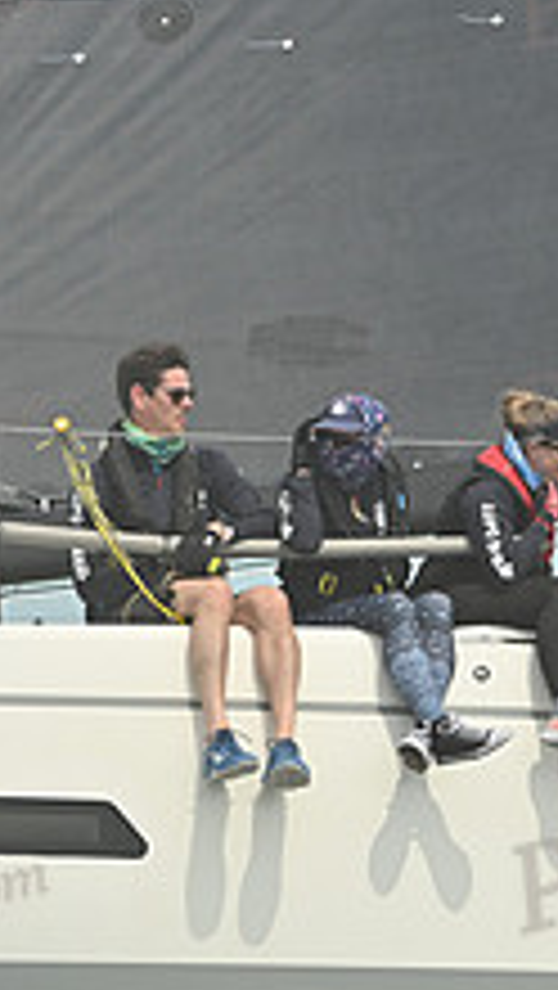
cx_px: 284
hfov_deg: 6.3
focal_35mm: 193
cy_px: 646
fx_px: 5069
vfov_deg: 11.1
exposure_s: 1/1250
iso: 320
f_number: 8
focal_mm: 70
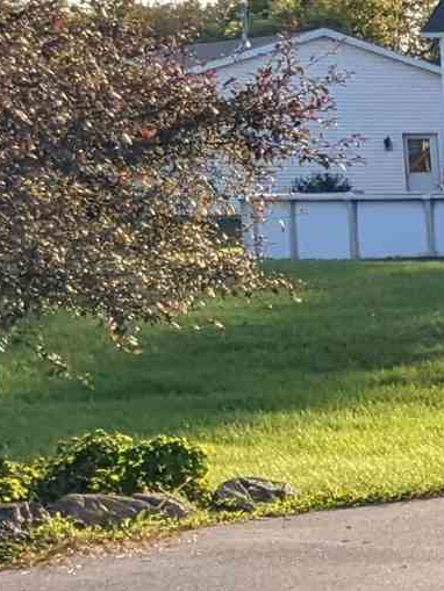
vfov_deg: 12.0
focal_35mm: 163
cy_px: 594
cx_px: 1760
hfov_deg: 7.0
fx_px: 2786
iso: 48
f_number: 1.73
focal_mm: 4.38
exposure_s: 1/1304
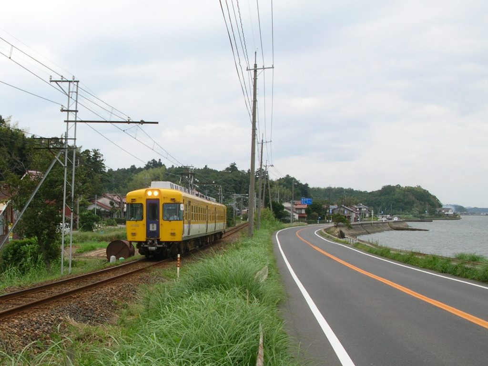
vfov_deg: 40.7
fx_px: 493
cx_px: 244
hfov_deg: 52.6
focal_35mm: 35
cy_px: 183
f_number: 5.6
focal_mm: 5.8
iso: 50
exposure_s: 1/164
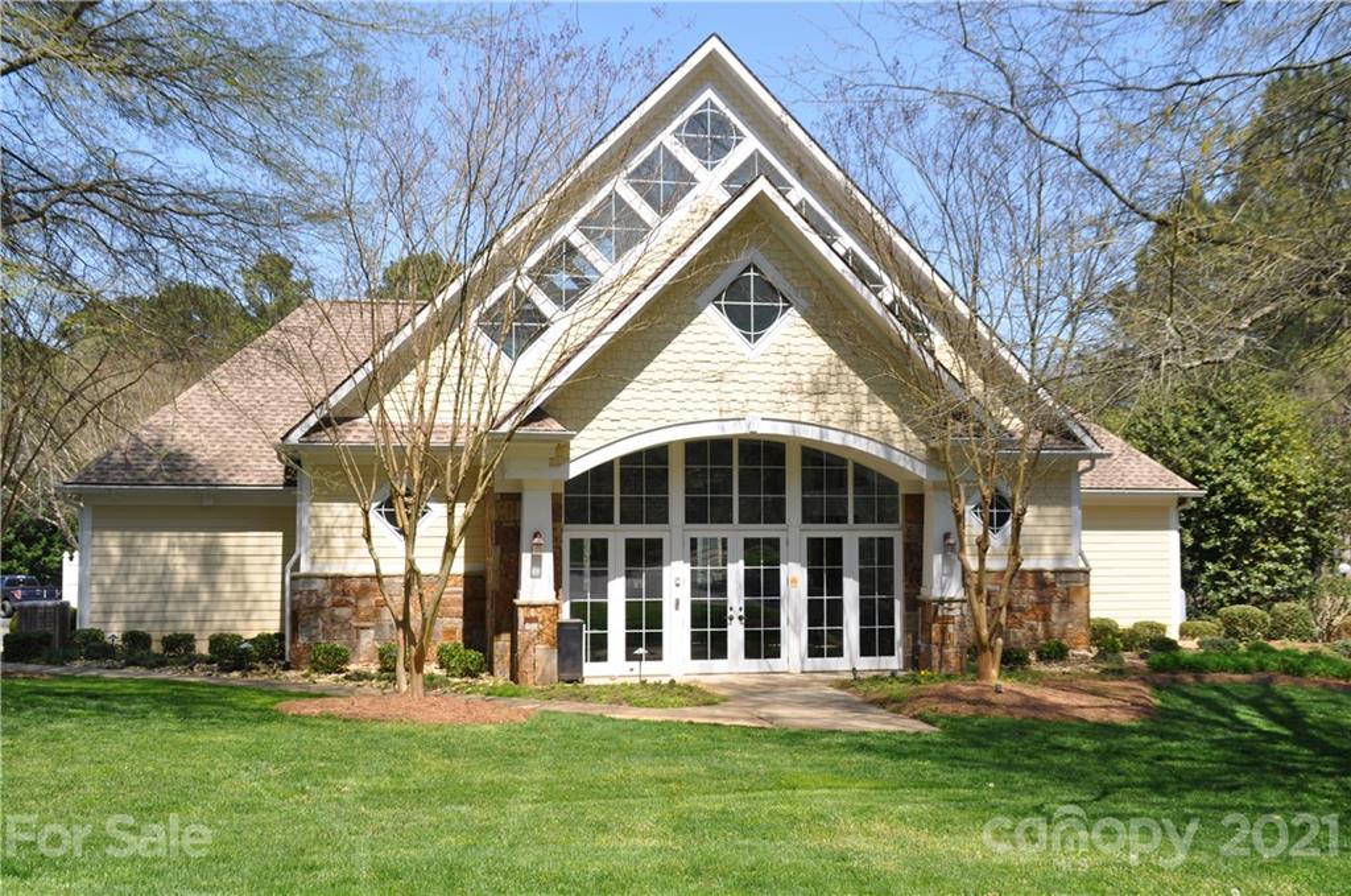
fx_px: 1405
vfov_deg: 35.4
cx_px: 676
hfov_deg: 51.4
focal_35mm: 38
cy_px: 448
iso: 200
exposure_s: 1/400
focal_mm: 25
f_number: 10
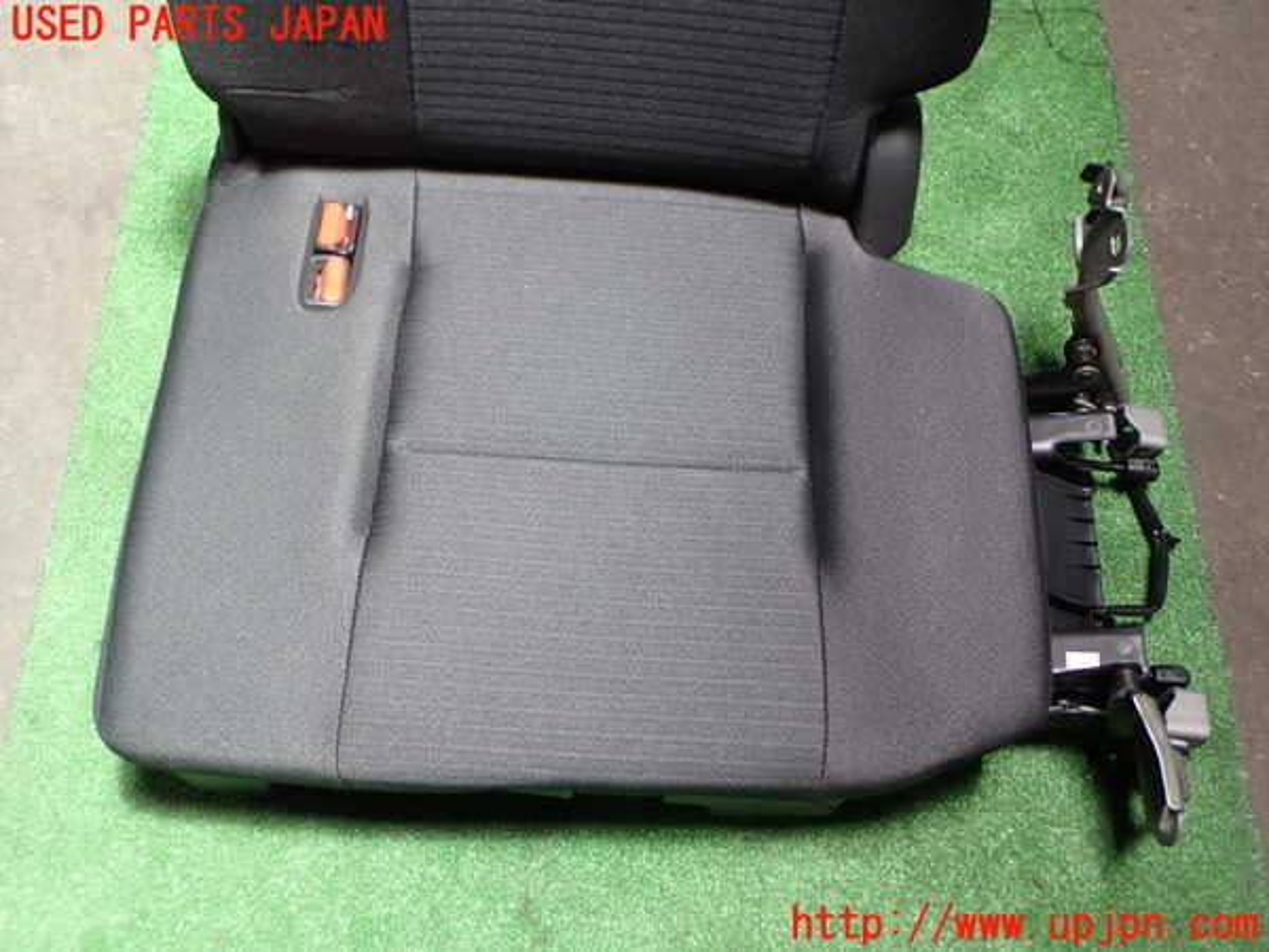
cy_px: 476
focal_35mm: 44
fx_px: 1613
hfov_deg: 42.9
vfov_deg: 32.9
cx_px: 634
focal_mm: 7.84
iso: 200
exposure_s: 1/80
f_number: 2.9
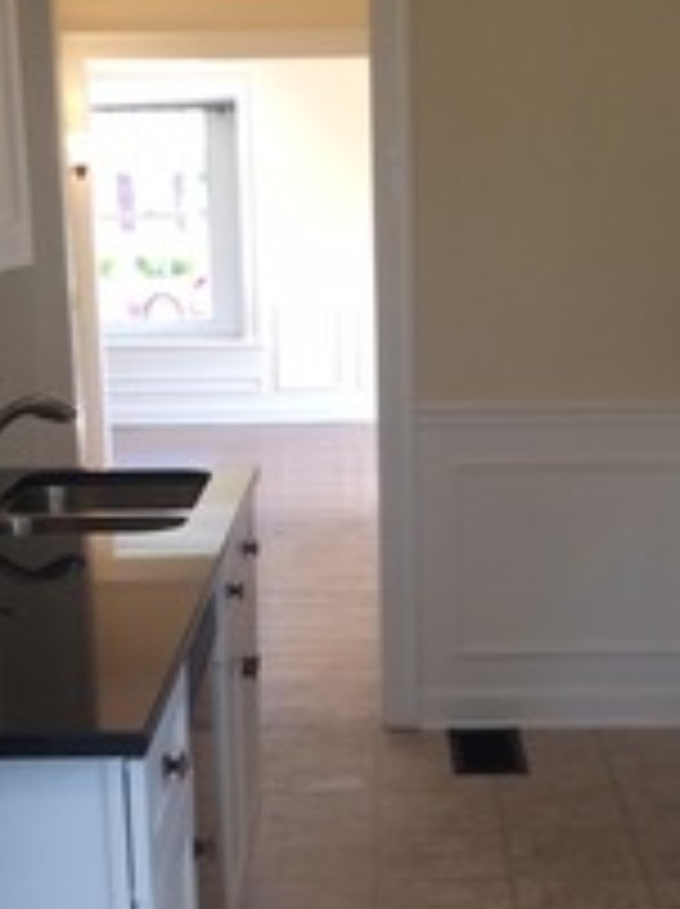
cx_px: 374
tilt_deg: -12.8
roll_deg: +1.4
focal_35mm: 69
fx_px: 1811
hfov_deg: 21.3
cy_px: 670
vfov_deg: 27.8
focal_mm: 4.15
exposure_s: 1/60
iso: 40
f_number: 2.2
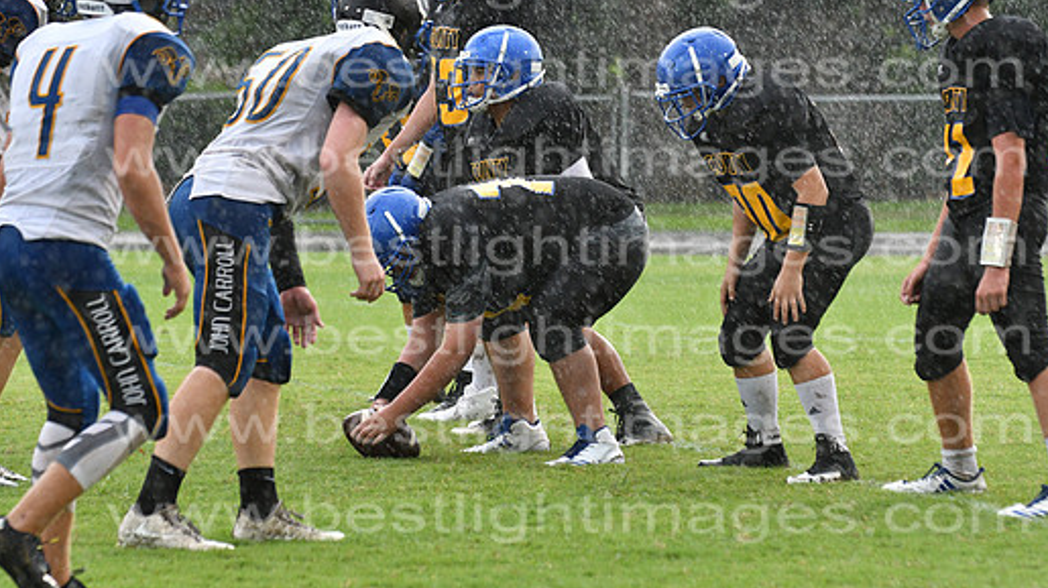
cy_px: 207
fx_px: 6888
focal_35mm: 248
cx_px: 570
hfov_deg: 8.7
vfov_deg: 4.9
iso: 1000
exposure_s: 1/640
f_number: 4.5
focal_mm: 140
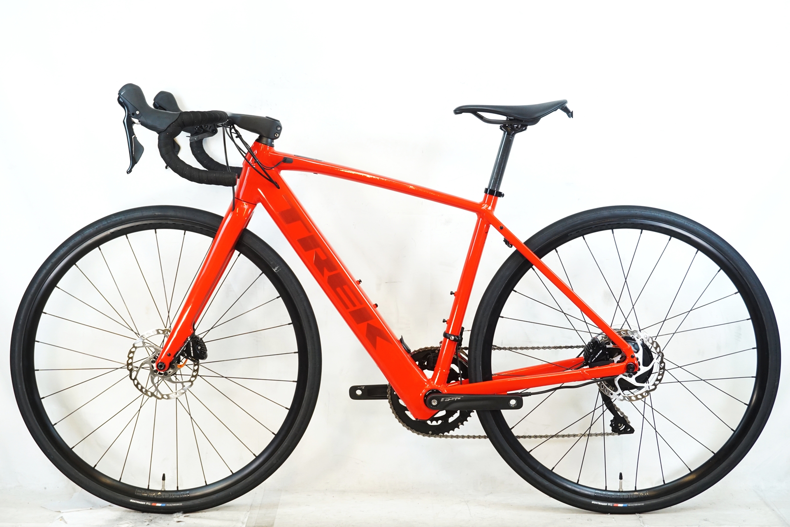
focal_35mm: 58
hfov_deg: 34.2
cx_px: 395
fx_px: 1284
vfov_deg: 23.2
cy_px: 264
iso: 640
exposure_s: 1/30
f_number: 6.3
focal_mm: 39
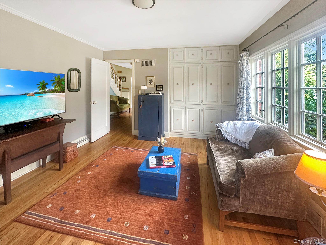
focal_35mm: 14
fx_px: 132
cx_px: 163
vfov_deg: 85.7
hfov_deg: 102.1
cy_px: 122
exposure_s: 1/60
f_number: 2.2
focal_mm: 2.22
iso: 160
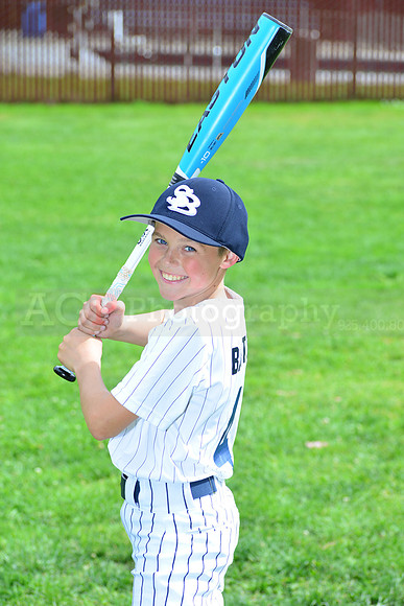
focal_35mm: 125
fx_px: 2103
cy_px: 303
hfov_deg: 11.0
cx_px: 202
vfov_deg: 16.4
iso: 200
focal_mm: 125
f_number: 8
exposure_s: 1/200
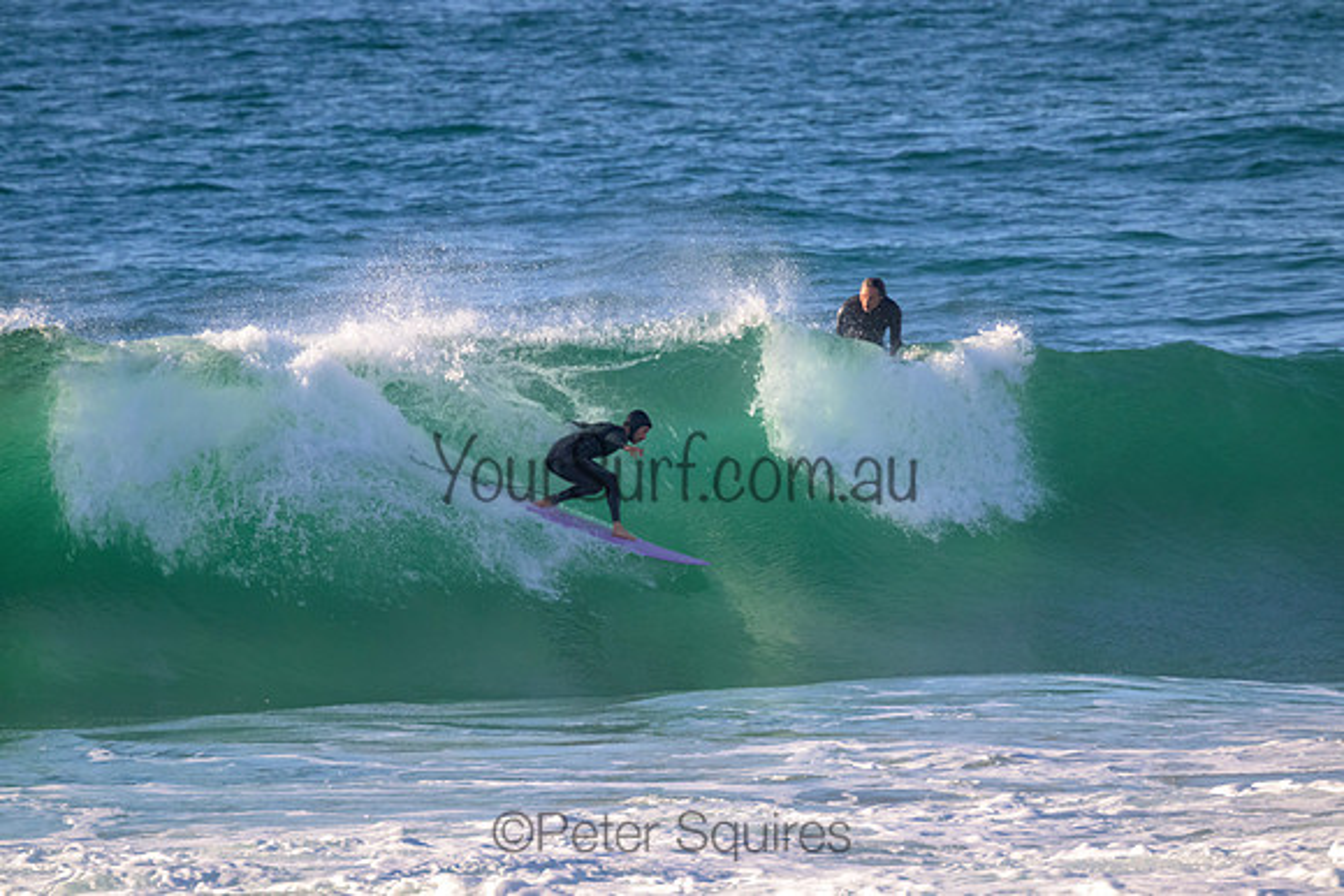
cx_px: 672
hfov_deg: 2.6
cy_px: 448
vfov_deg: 1.7
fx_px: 29872
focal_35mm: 800
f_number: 11
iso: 1600
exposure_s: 1/1250
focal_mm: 800
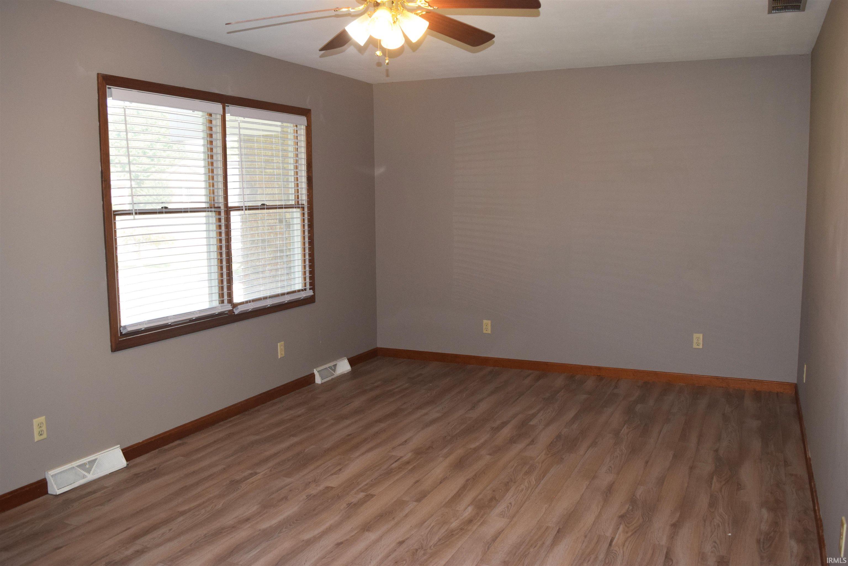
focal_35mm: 32
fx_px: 742
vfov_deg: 41.7
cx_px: 424
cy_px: 283
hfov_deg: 59.5
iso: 800
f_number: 5.6
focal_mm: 21
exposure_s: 1/125
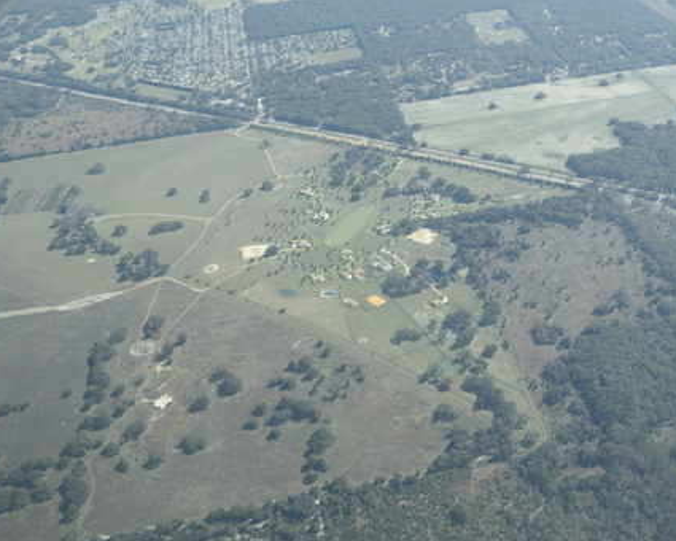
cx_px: 460
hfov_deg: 40.0
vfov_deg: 33.0
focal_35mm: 46
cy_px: 290
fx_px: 914
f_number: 8
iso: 200
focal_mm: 23
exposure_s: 1/250
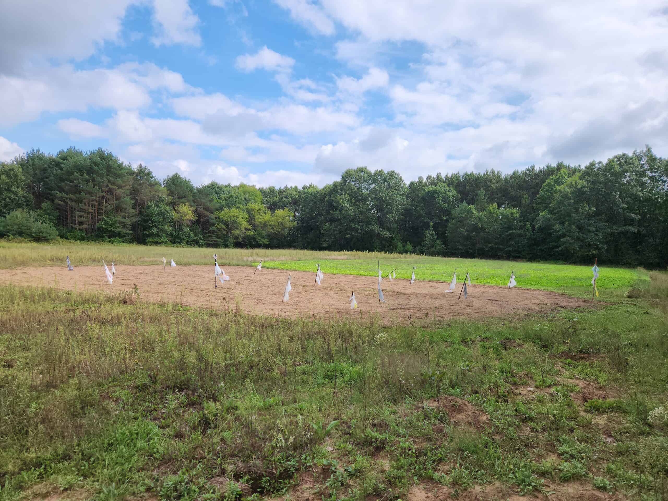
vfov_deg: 58.9
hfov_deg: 73.9
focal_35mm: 23
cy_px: 250
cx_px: 334
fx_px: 444
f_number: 1.8
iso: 20
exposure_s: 1/1636
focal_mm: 5.4
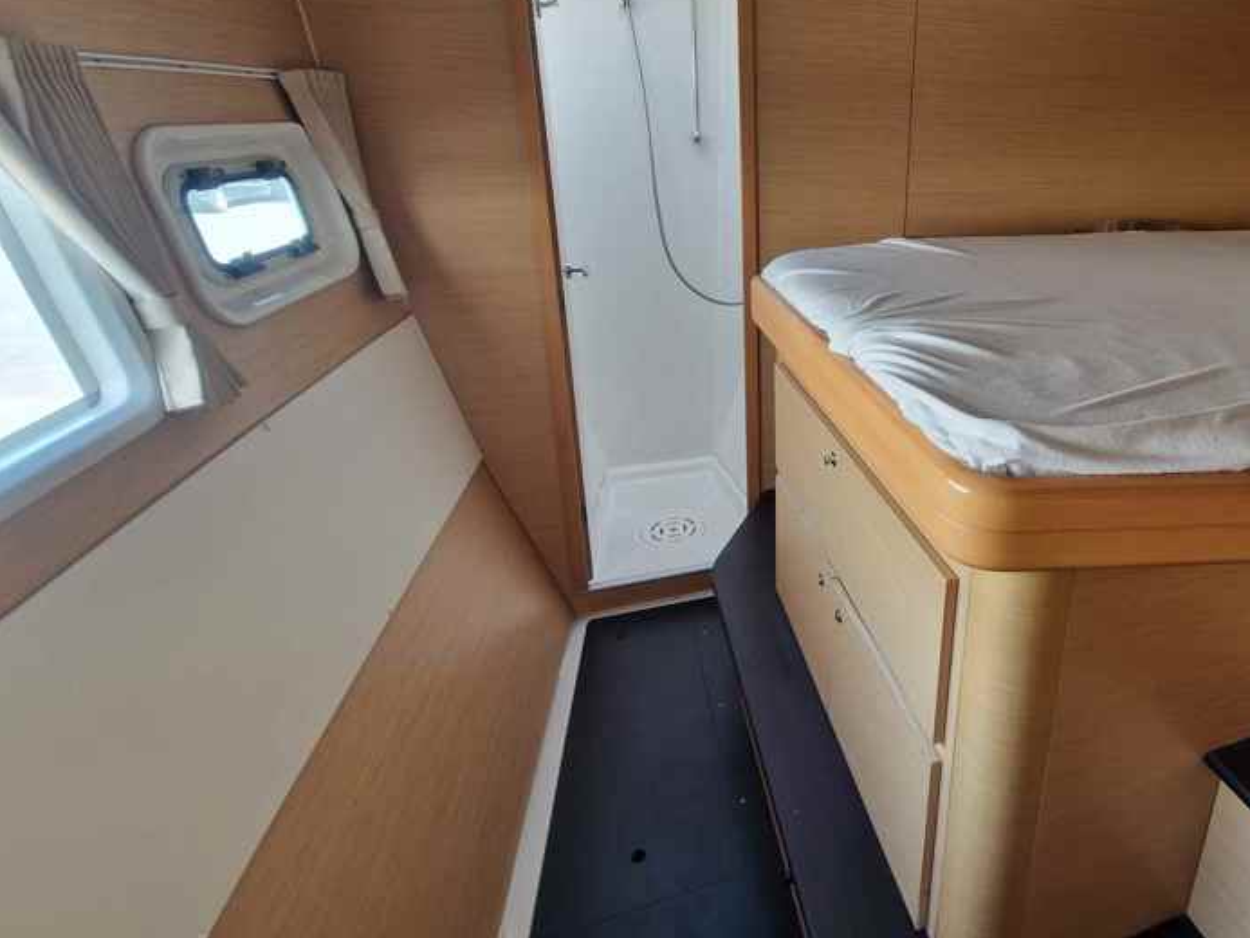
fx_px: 650
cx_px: 862
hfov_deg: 83.8
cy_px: 377
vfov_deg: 70.9
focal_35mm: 18
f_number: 2.2
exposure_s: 1/50
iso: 64
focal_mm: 2.2
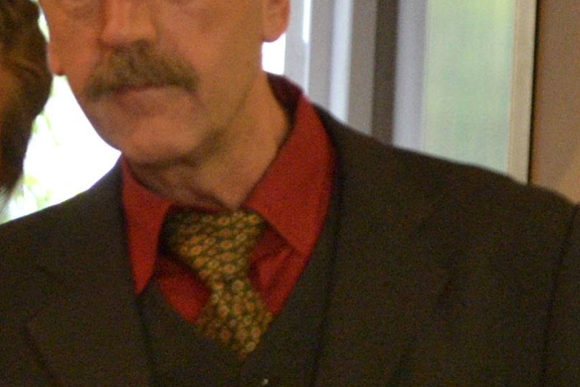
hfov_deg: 5.9
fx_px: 5673
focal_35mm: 352
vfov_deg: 3.9
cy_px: 388
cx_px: 178
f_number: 5.6
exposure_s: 1/20
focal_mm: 55
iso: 3200
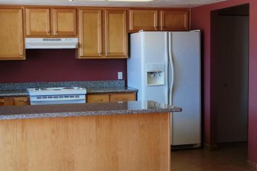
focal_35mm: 72
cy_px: 105
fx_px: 514
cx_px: 134
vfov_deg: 18.9
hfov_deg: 28.1
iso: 200
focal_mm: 22
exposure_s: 1/60
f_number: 3.5
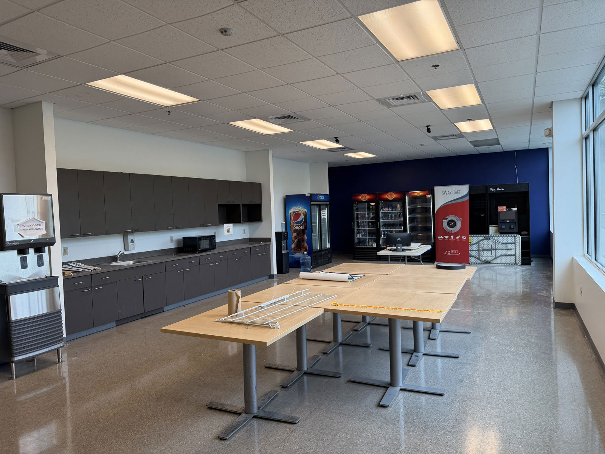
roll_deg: +2.9
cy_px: 227
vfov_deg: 56.8
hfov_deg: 71.6
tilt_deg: -2.5
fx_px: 419
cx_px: 302
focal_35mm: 24
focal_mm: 6.76
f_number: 1.78
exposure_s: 1/130
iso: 160
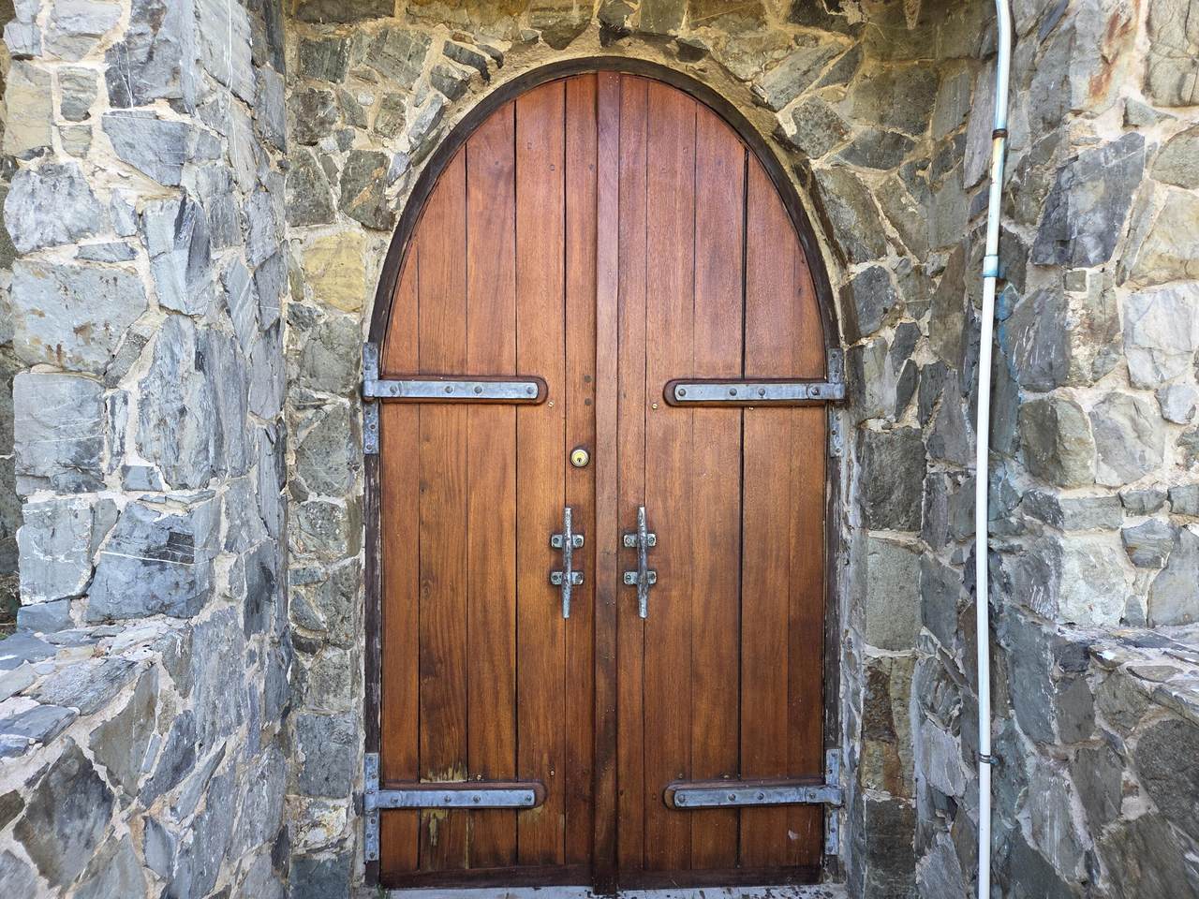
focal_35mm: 23
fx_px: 797
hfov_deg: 73.9
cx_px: 600
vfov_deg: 58.9
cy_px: 450
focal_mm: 5.4
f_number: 1.8
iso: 50
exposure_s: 1/180
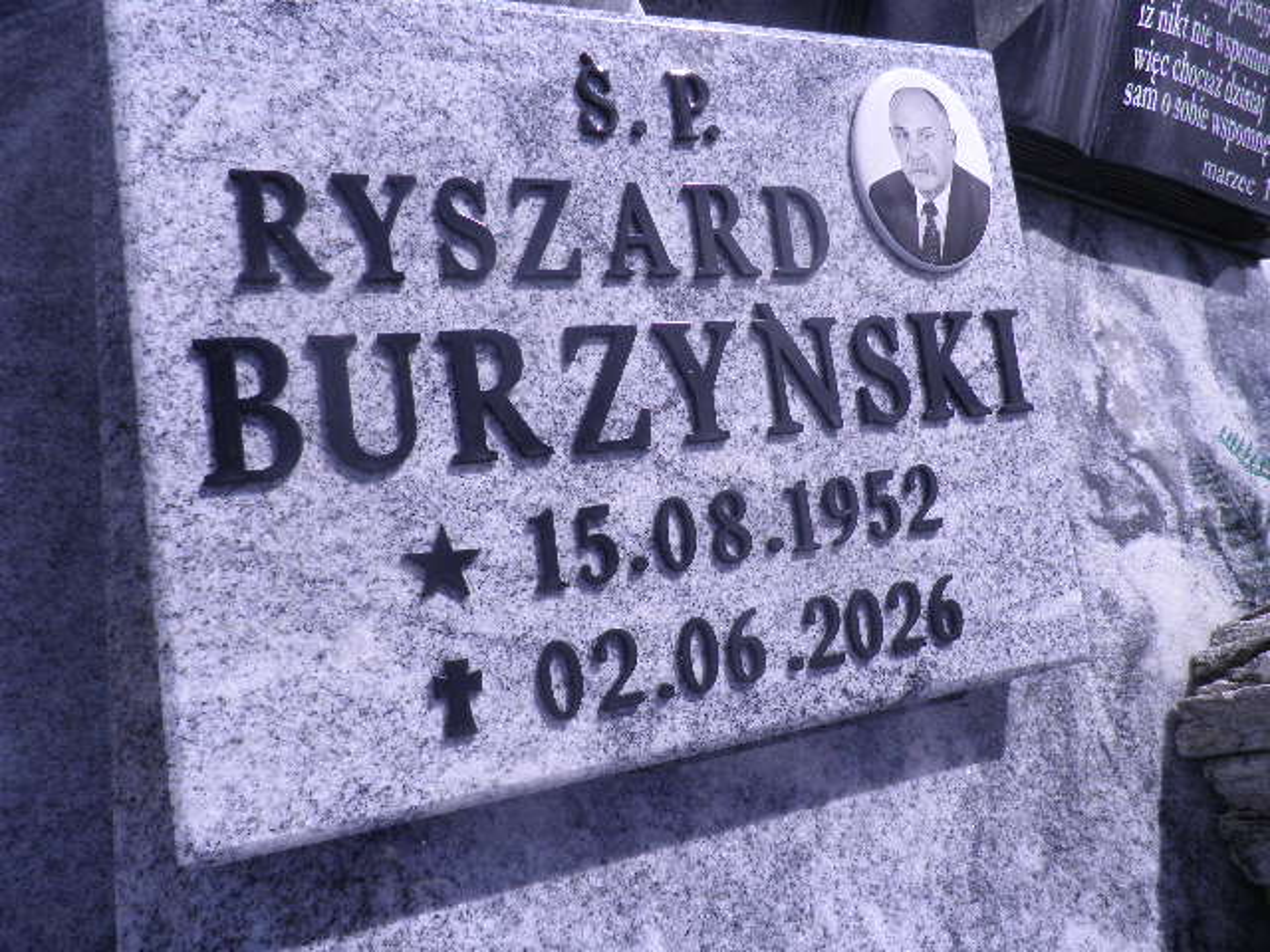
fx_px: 881
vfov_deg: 56.8
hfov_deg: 71.6
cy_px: 476
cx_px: 635
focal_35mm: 24
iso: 64
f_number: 8.3
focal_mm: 4.3
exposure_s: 1/250
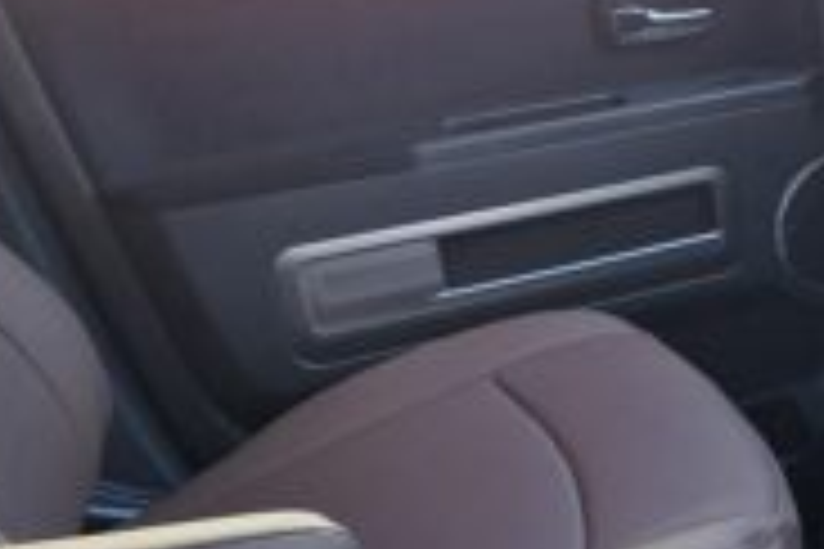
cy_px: 279
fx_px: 1350
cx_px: 1013
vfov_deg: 23.0
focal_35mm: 59
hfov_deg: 28.9
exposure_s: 1/100
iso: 64
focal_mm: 2.2
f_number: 2.2
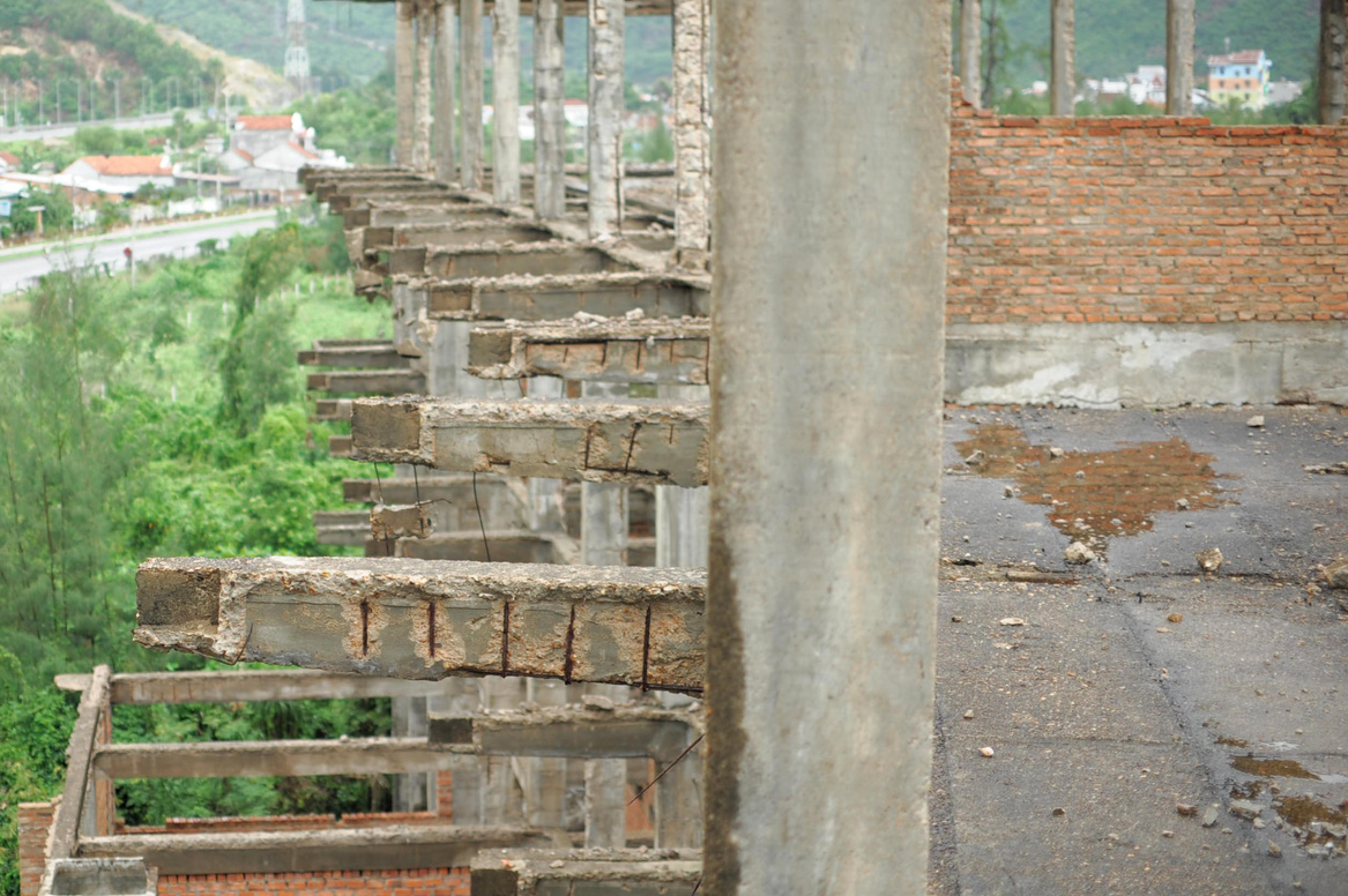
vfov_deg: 22.5
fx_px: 2245
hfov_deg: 32.7
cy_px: 338
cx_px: 315
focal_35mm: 60
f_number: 2
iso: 200
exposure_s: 1/1600
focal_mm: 35
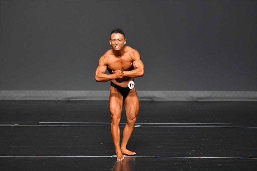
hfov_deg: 6.5
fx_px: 2248
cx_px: 128
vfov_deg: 4.4
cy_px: 86
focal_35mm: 315
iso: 2500
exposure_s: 1/400
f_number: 5.6
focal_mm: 210
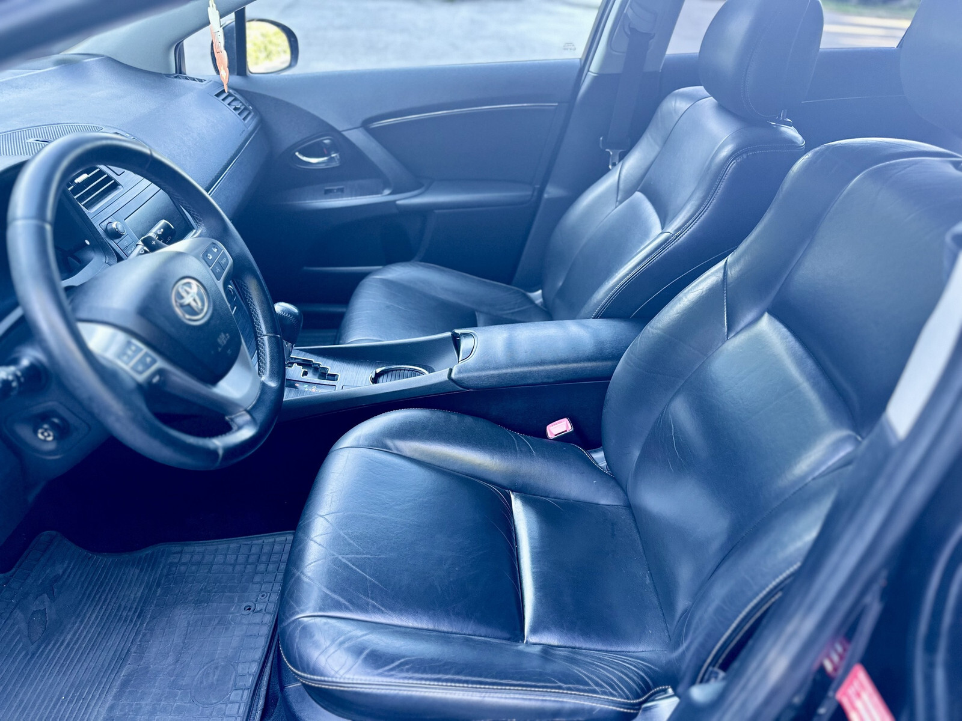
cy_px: 360
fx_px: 667
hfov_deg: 71.6
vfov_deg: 56.8
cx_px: 481
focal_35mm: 24
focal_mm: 6.86
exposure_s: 1/83
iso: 250
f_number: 1.78
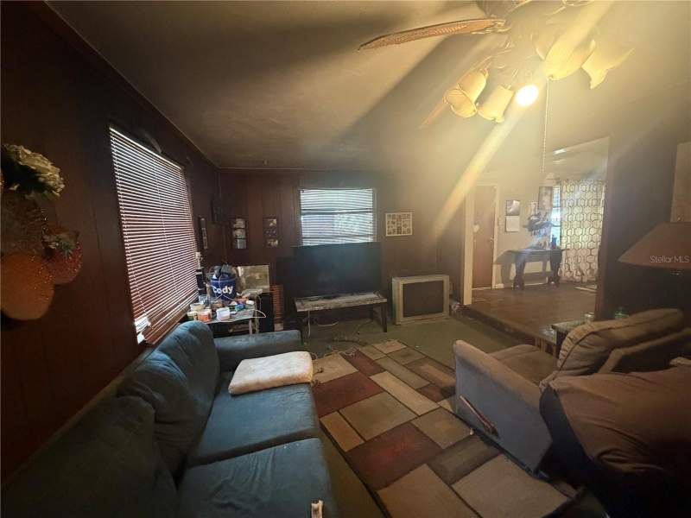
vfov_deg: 85.7
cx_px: 346
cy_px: 259
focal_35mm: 14
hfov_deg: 102.1
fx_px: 279
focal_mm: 2.22
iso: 1000
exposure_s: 1/40
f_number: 2.2
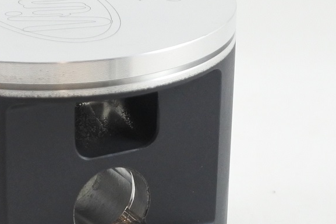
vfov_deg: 10.7
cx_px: 45
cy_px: 201
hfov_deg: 16.0
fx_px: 1186
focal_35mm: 127
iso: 640
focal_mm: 14.7
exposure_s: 1/125
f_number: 4.2
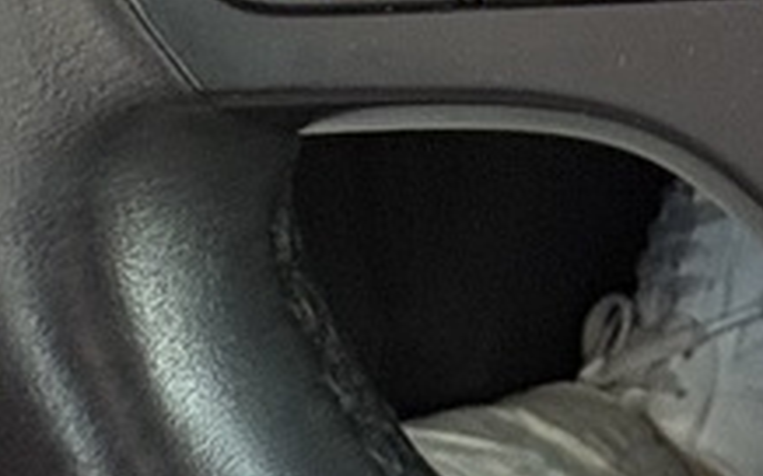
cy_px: -508
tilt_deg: -24.7
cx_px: 1396
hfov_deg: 17.2
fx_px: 2037
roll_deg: +0.6
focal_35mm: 98
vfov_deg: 11.8
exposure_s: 1/69
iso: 200
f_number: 2.2
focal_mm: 2.22
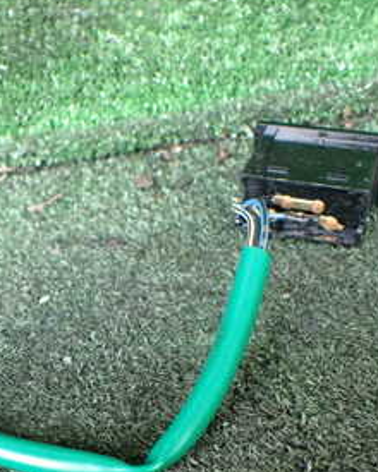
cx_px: -19
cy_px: 374
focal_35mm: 64
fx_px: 895
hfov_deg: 22.7
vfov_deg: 29.0
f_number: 2.3
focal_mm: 5.4
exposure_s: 1/80
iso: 800
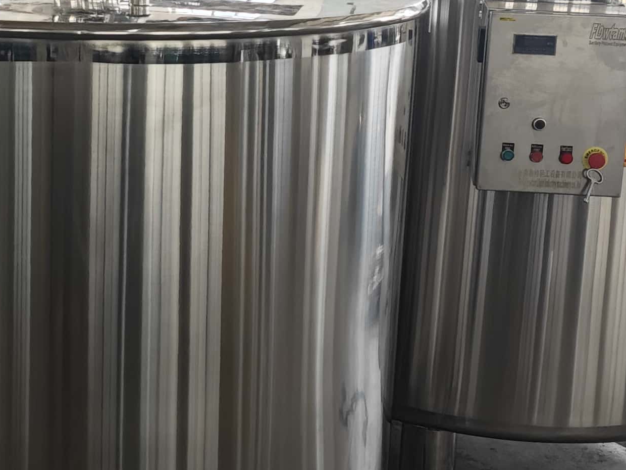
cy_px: 157
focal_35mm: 76
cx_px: 122
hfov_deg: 25.2
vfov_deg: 19.3
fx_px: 1374
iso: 400
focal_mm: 5.43
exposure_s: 1/79.9
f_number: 1.8
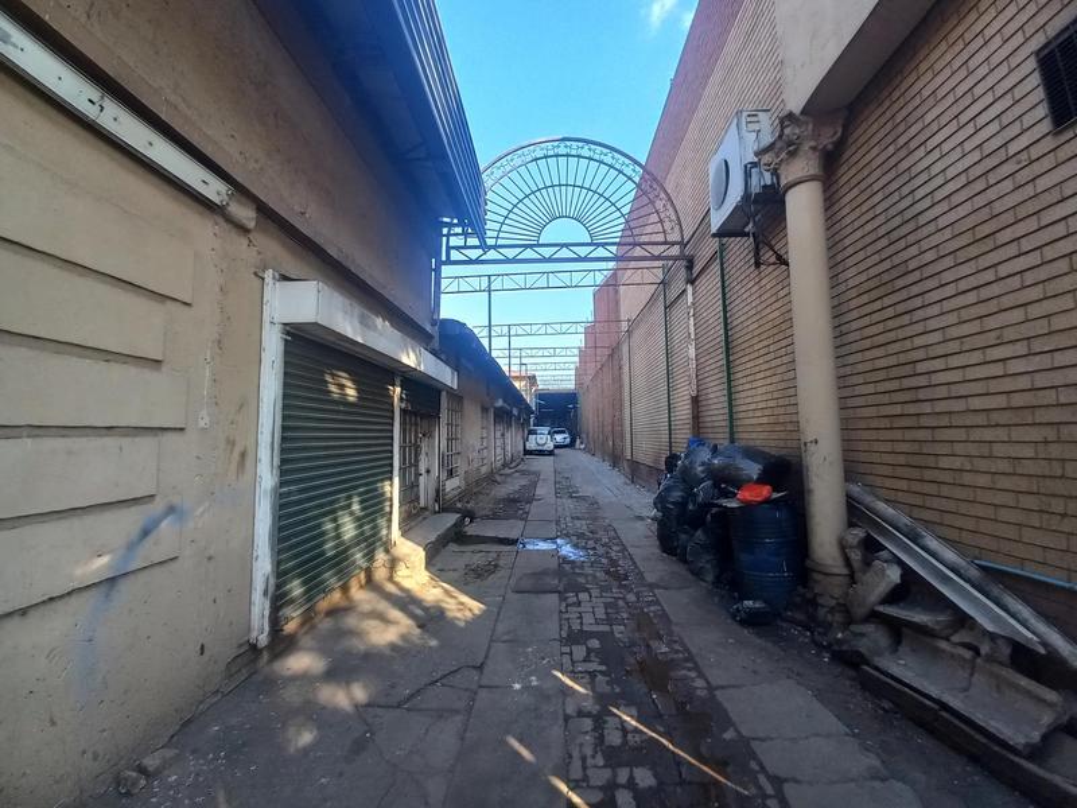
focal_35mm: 13
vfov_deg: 89.9
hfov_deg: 106.2
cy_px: 404
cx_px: 538
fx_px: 404
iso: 40
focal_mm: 1.42
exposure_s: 1/176
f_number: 2.2
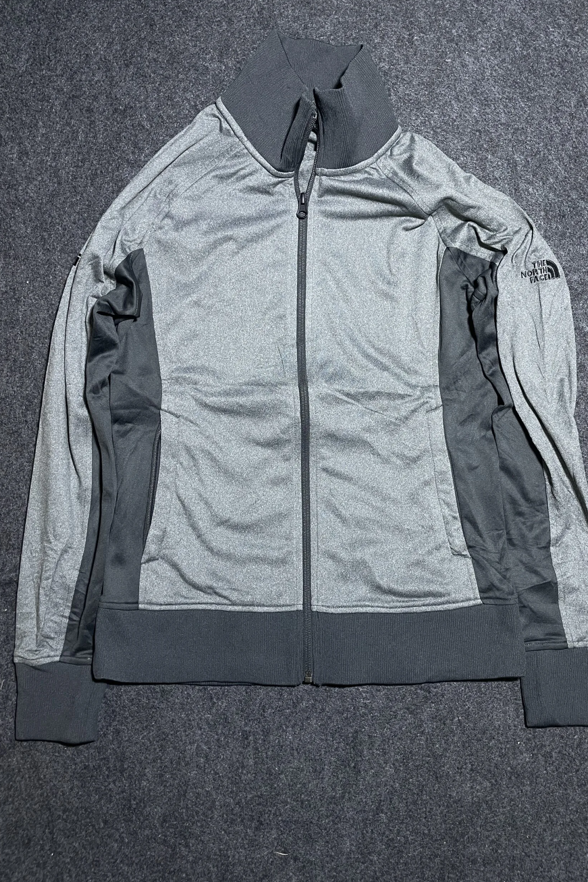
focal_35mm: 28
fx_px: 686
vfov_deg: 65.5
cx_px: 326
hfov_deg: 46.3
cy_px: 429
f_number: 1.6
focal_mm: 4.2
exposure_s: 1/50
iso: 64
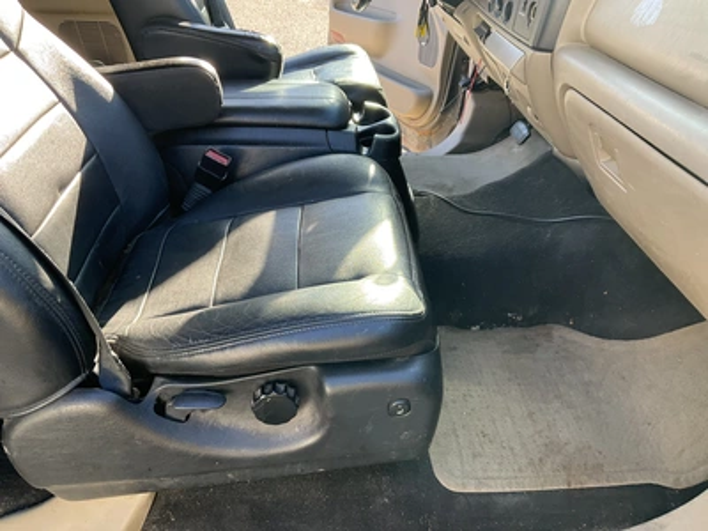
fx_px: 593
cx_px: 354
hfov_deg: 61.7
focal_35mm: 29
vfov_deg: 48.2
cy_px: 266
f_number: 1.8
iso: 40
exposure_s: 1/122
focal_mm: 3
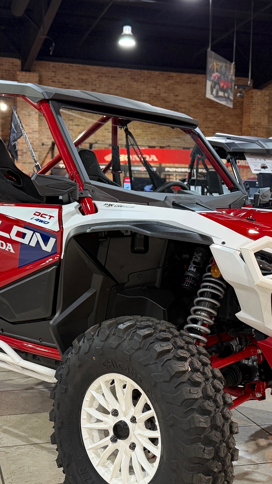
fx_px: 641
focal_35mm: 50
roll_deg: -1.3
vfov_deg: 41.3
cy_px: 271
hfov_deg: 23.9
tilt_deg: -5.4
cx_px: 123
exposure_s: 1/60
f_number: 1.78
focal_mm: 6.76
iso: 250
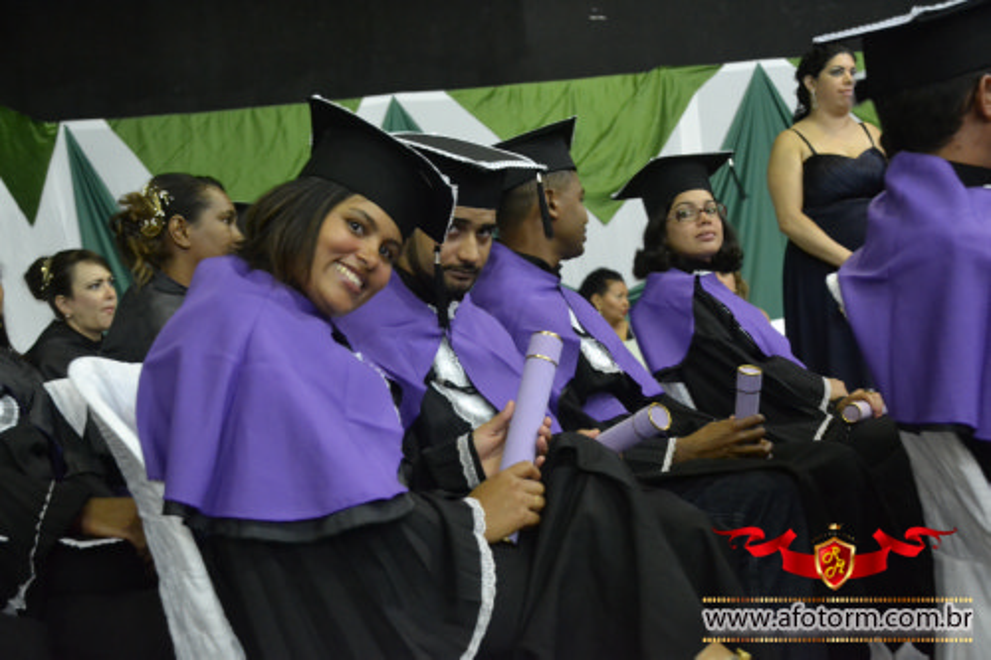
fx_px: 1321
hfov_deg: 41.1
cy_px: 330
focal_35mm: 48
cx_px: 496
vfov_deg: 28.1
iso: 3200
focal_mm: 32
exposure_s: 1/20
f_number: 4.5
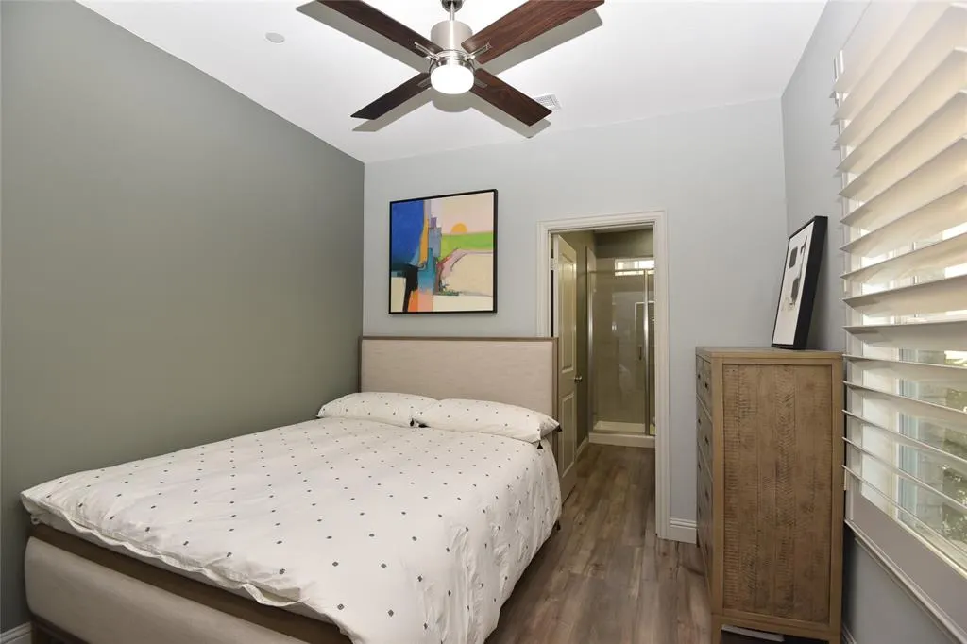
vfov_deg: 73.7
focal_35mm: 16
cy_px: 322
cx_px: 484
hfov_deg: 96.8
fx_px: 430
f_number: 5.6
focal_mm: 16
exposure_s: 1/60
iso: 400
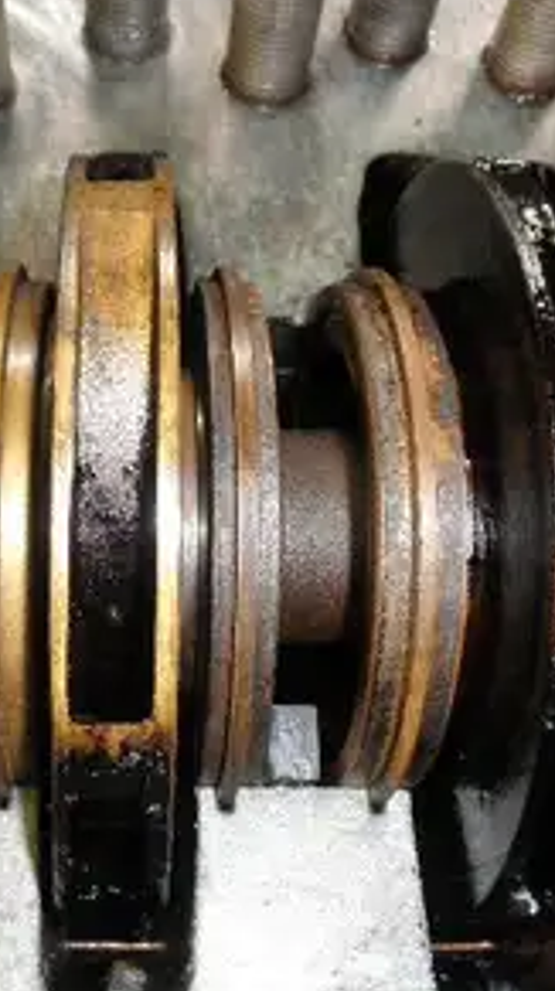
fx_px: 1102
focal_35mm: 42
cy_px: 484
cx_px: 85
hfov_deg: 27.5
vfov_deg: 48.4
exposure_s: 1/30
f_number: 3
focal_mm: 5
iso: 200
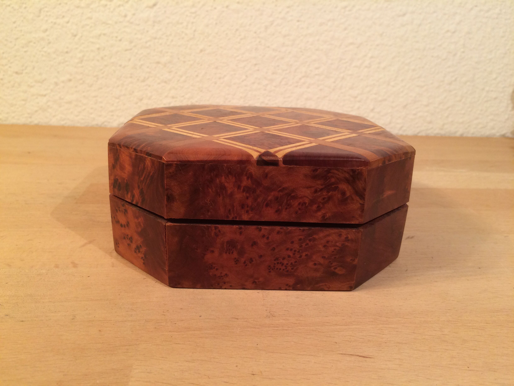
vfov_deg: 48.2
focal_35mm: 29
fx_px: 431
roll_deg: -3.0
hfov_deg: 61.7
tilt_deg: -18.4
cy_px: 193
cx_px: 257
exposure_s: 1/33
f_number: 2.2
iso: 64
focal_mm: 4.15
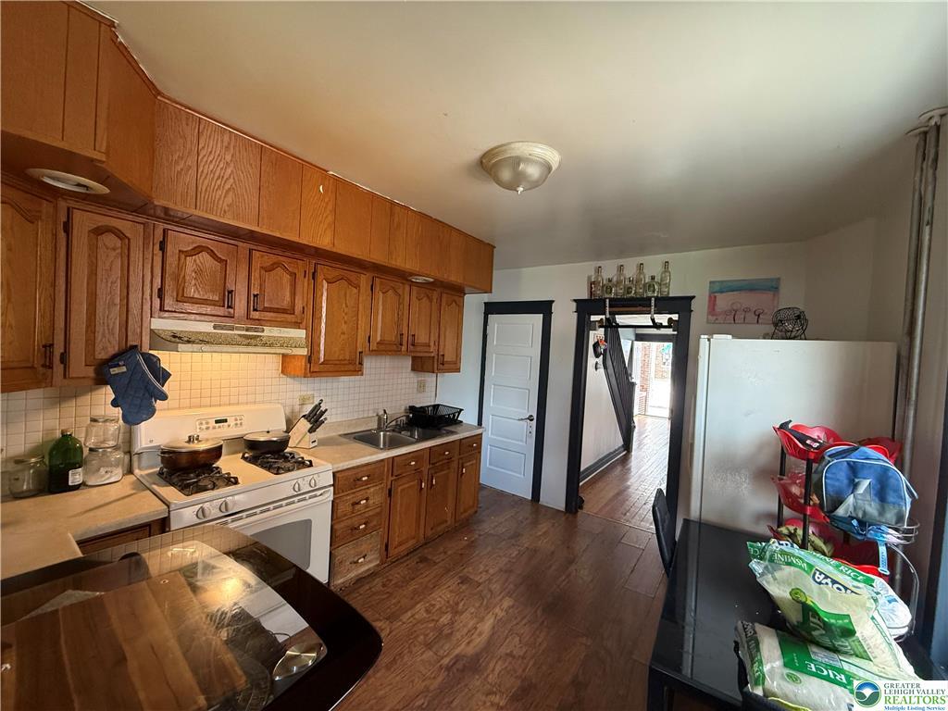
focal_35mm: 14
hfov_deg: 102.1
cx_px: 474
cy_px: 356
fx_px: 383
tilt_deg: -0.2
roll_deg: -3.4
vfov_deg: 85.7
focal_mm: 2.22
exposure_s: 1/120
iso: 500
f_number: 2.2
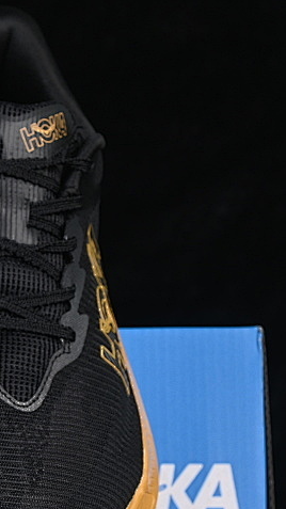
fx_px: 2402
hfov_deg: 6.7
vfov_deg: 12.1
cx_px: -108
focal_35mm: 178
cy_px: 366
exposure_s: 1/60
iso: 160
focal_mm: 50
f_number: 6.3
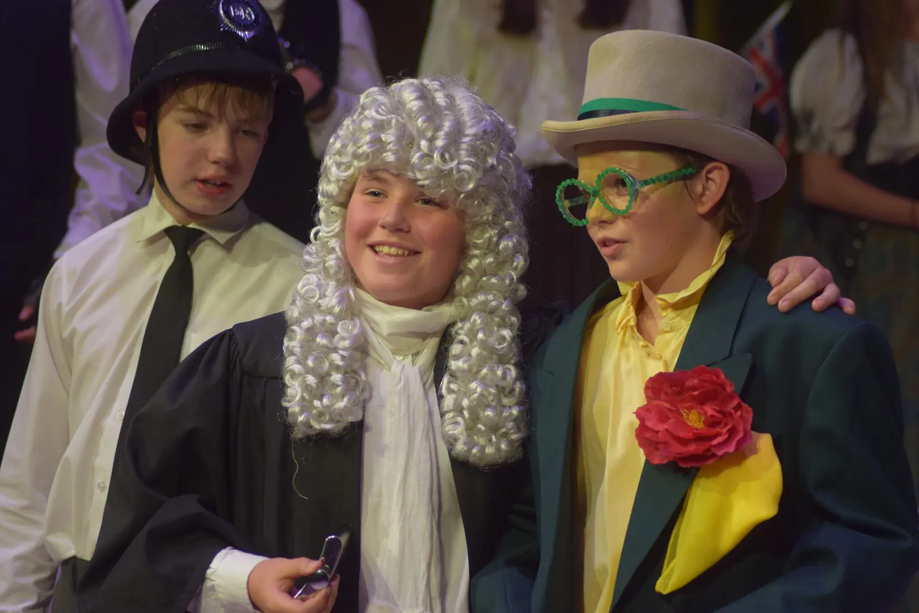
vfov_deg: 8.3
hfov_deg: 12.5
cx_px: 460
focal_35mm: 165
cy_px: 306
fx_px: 4212
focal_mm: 110
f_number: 4
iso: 800
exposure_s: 1/125
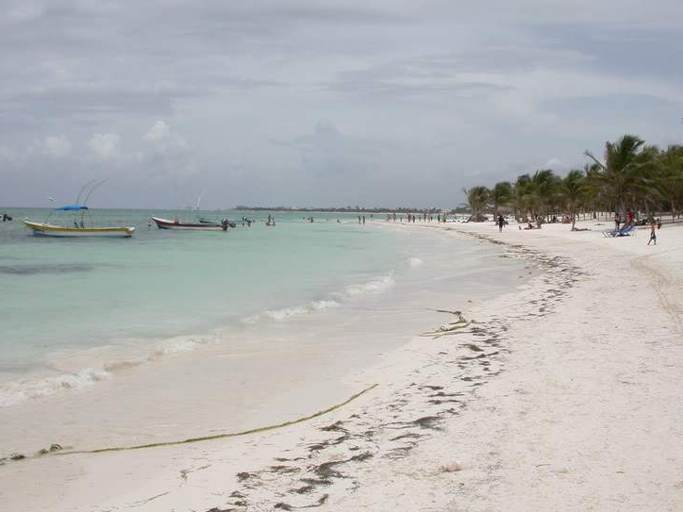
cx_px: 313
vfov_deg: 34.3
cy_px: 235
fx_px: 829
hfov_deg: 44.8
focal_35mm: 42
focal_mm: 7.85
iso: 100
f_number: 7.5
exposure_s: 1/980
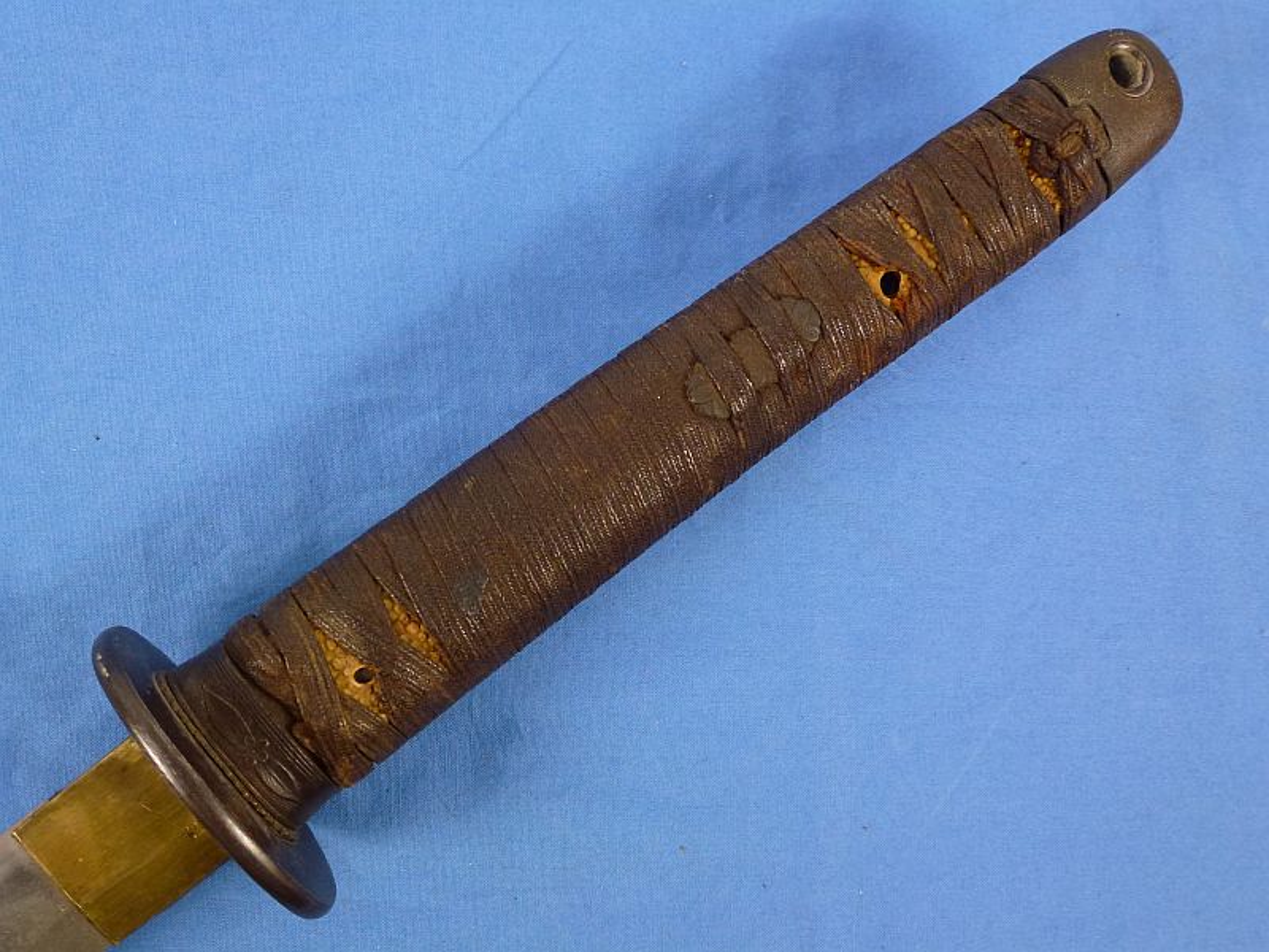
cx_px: 634
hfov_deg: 55.4
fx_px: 1210
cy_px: 476
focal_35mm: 33
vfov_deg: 42.9
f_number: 3.6
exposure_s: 1/60
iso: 250
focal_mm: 5.9
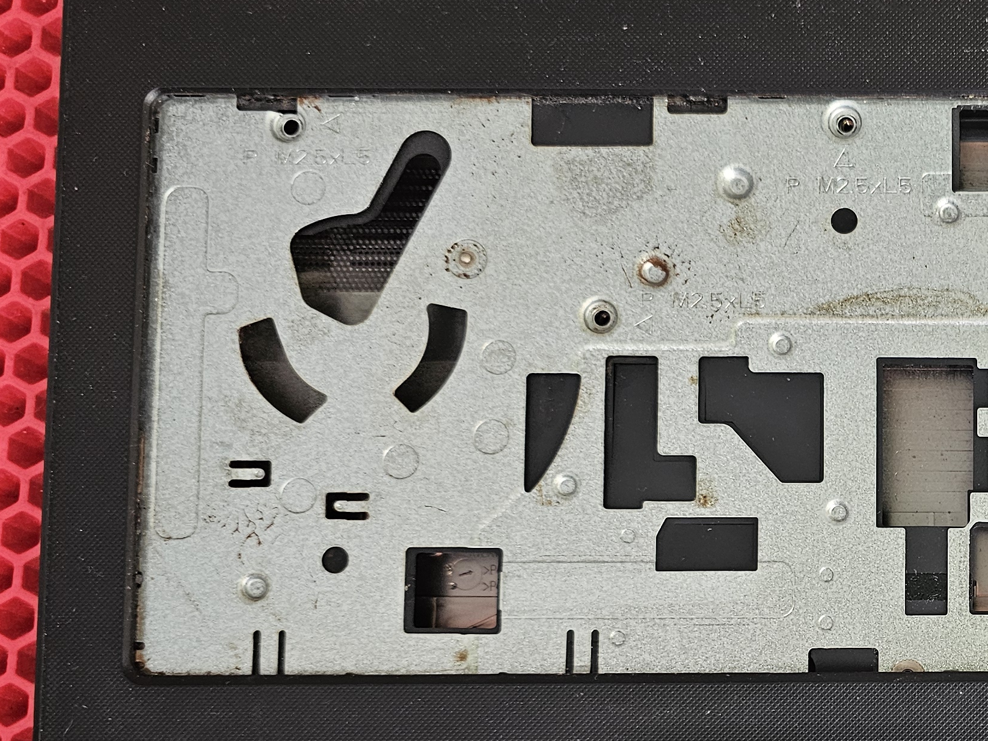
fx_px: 1598
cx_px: 1085
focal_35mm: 56
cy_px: 598
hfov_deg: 30.7
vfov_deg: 25.6
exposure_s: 1/190
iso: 200
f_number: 1.7
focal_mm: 6.3
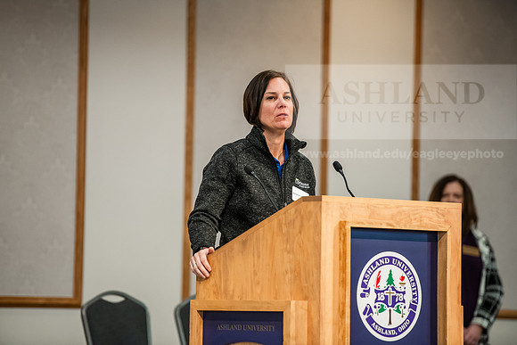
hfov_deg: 10.8
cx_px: 258
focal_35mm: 190
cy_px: 172
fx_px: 2729
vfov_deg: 7.2
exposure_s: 1/200
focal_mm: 190
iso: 2000
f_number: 3.2
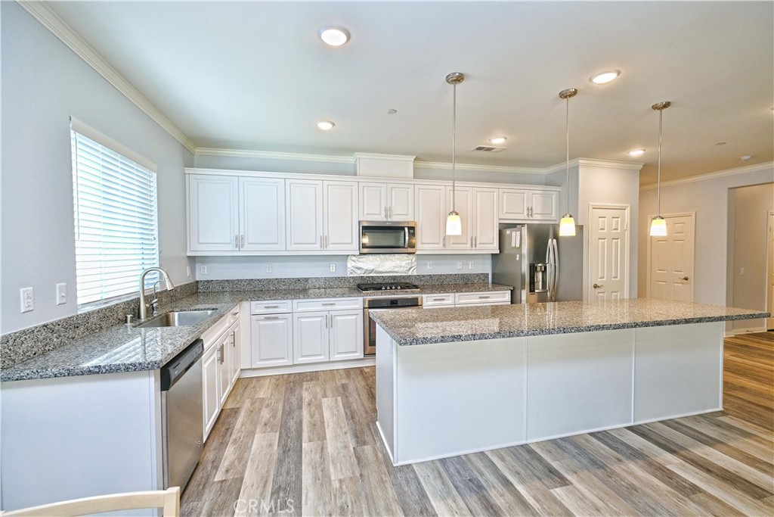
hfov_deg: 100.4
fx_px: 323
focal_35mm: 15
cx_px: 387
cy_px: 258
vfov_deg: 77.3
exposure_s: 1/60
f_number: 4
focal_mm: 10
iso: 320
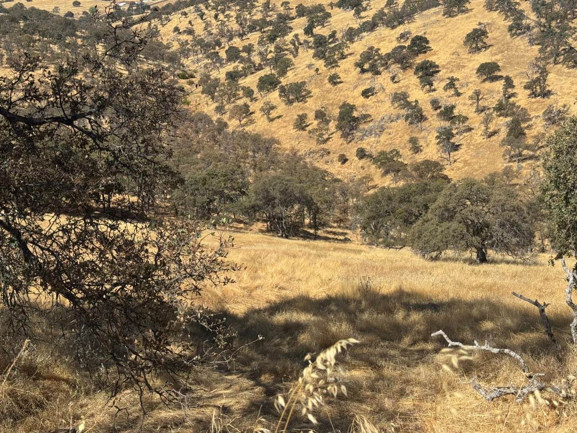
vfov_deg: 29.7
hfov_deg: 38.9
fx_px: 817
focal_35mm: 49
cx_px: 292
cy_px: 214
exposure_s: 1/4608
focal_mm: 6.76
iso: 64
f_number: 1.78
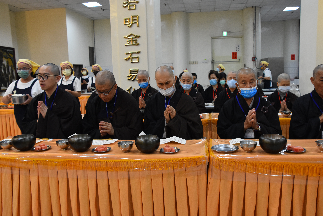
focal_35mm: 32
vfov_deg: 41.7
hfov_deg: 59.5
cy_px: 108
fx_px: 283
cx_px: 162
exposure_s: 1/100
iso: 1600
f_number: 5
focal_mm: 21
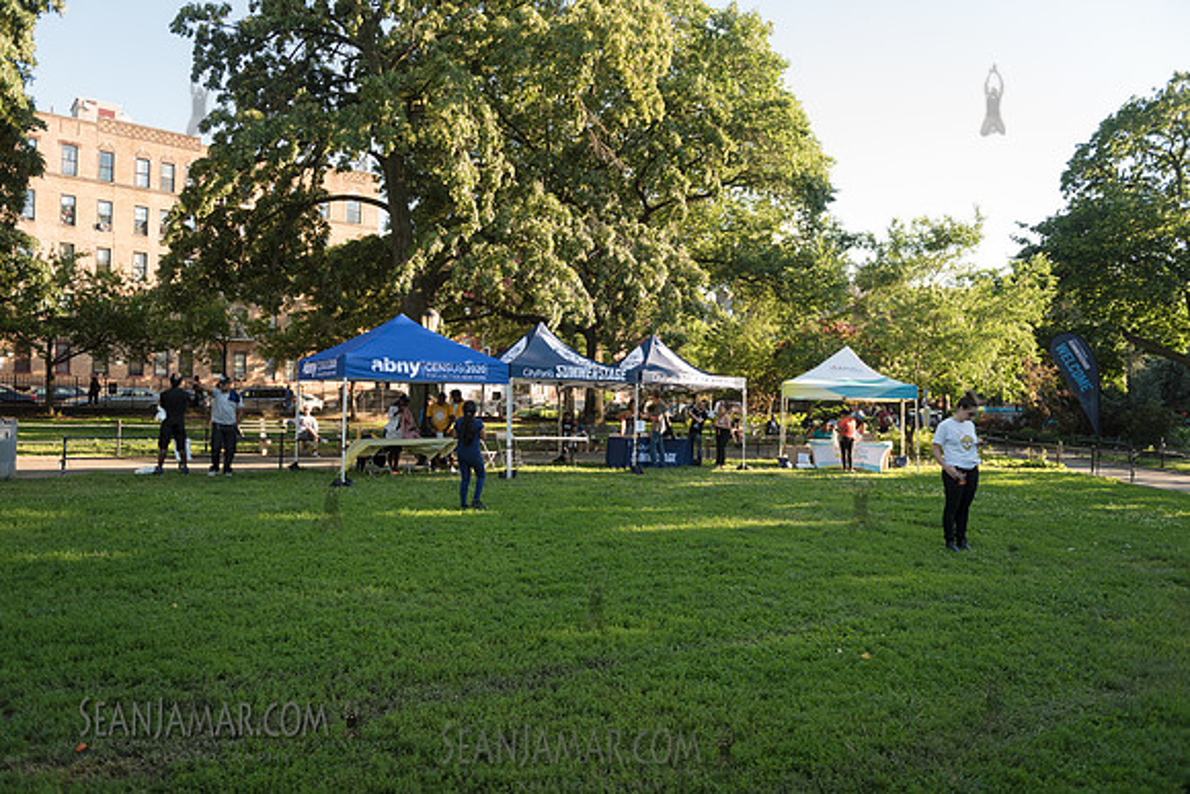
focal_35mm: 24
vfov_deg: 53.2
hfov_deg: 73.7
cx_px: 595
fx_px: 793
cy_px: 397
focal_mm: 24
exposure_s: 1/640
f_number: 2.8
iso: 200
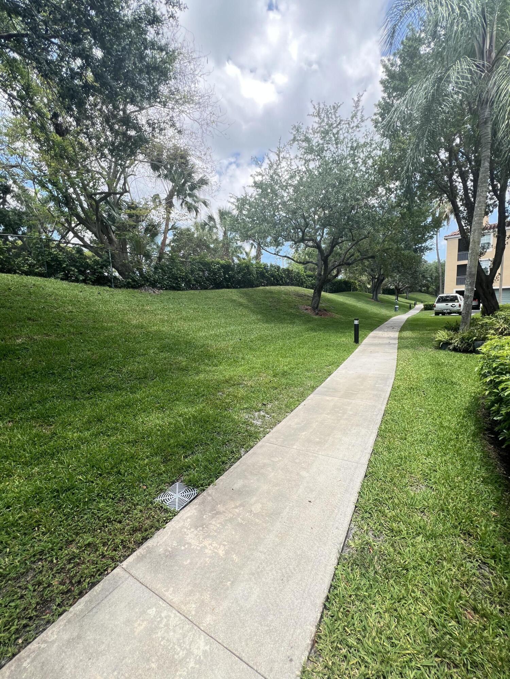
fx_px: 255
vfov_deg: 106.2
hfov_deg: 89.9
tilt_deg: -6.9
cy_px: 340
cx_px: 255
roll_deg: +2.1
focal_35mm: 13
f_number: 1.8
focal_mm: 1.57
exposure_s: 1/355
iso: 32
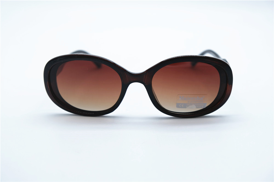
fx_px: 449
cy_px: 91
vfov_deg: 23.0
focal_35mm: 59
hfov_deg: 33.9
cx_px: 137
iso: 160
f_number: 5
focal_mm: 39
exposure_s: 1/210
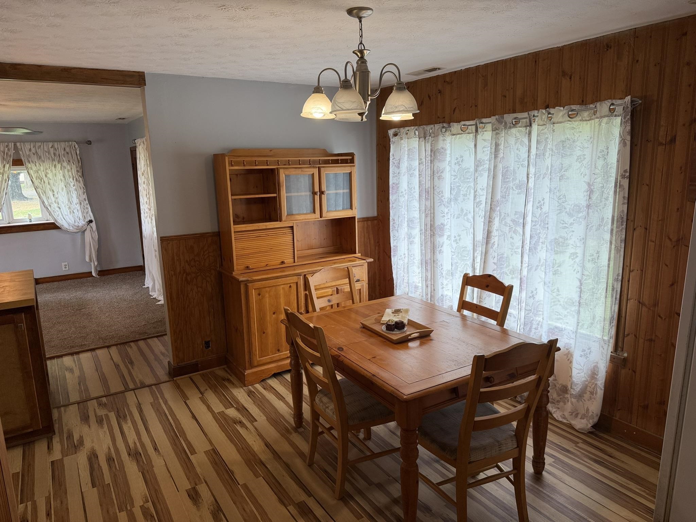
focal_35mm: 24
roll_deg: +1.4
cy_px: 261
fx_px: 483
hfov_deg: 71.6
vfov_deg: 56.8
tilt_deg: -12.4
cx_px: 348
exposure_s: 1/143
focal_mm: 6.76
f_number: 1.78
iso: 80
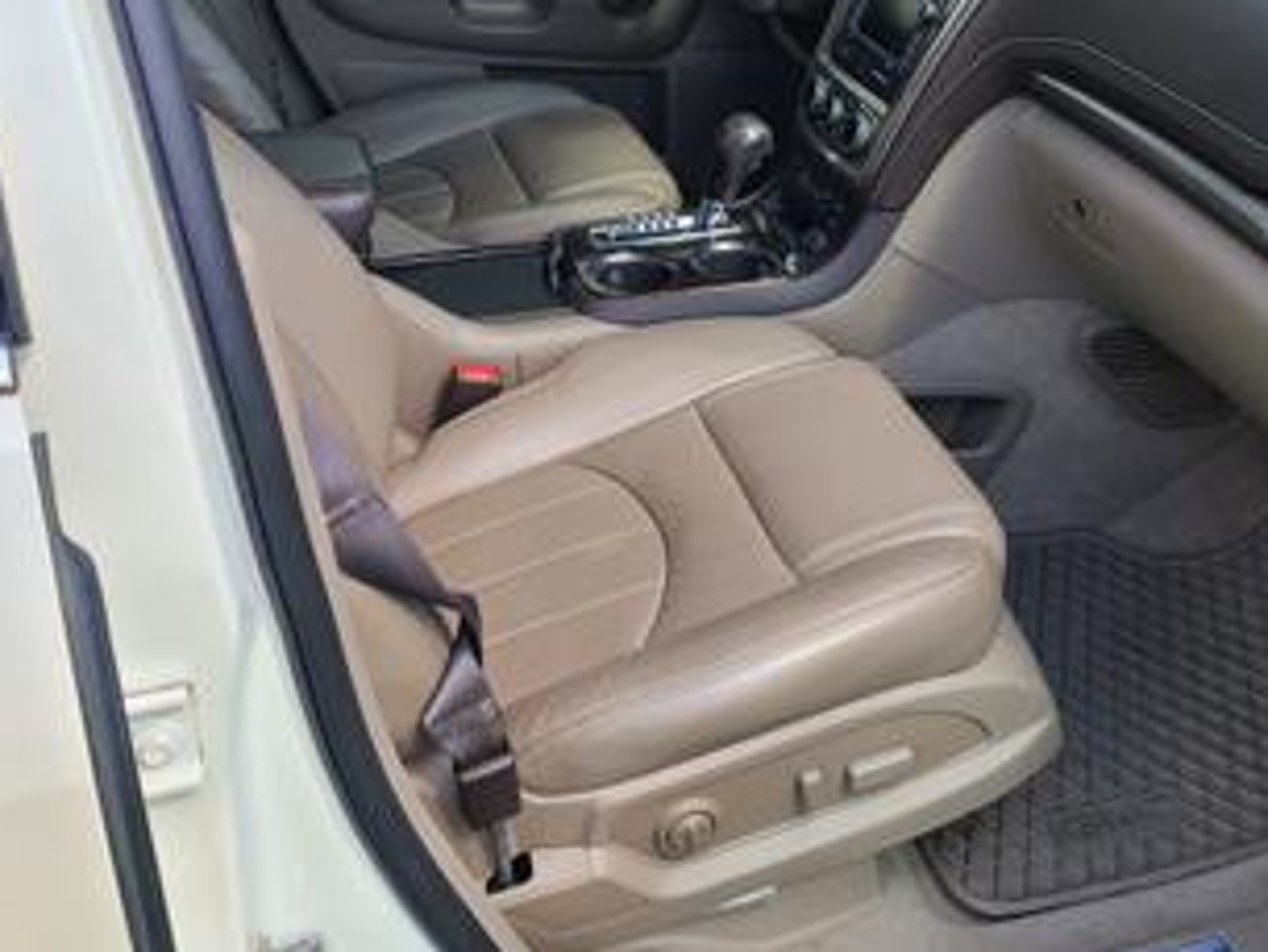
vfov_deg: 33.0
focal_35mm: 43
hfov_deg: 43.3
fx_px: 1576
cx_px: 831
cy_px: 254
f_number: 1.8
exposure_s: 1/417
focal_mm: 5.4
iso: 40
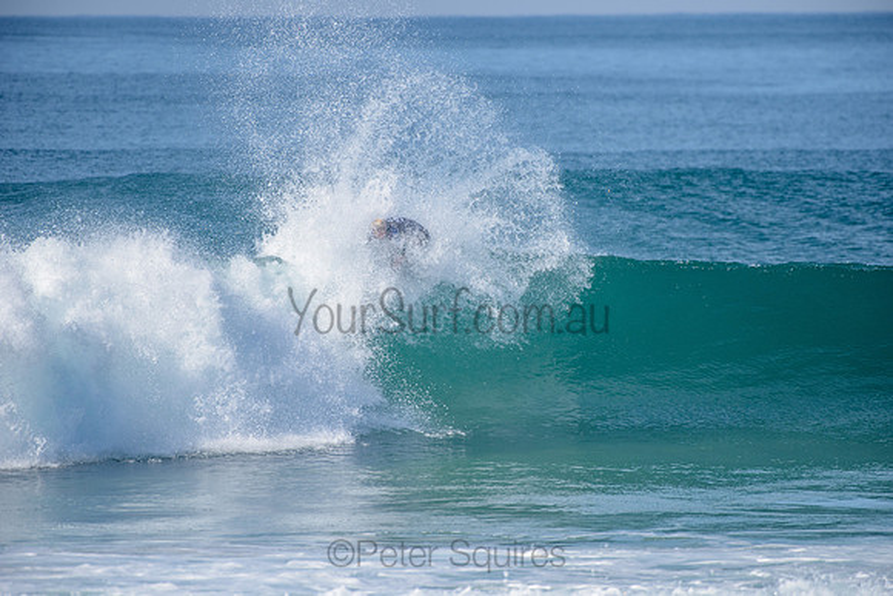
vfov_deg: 2.8
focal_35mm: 500
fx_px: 12405
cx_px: 446
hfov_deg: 4.1
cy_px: 298
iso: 250
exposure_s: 1/2500
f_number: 5.6
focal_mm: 500
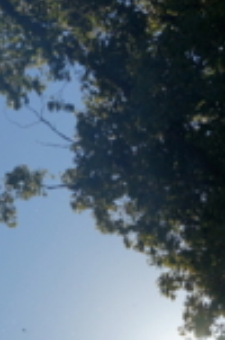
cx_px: 134
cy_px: 504
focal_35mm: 161
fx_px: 1516
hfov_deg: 8.5
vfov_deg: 12.2
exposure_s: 1/640
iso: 100
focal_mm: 27
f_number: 9
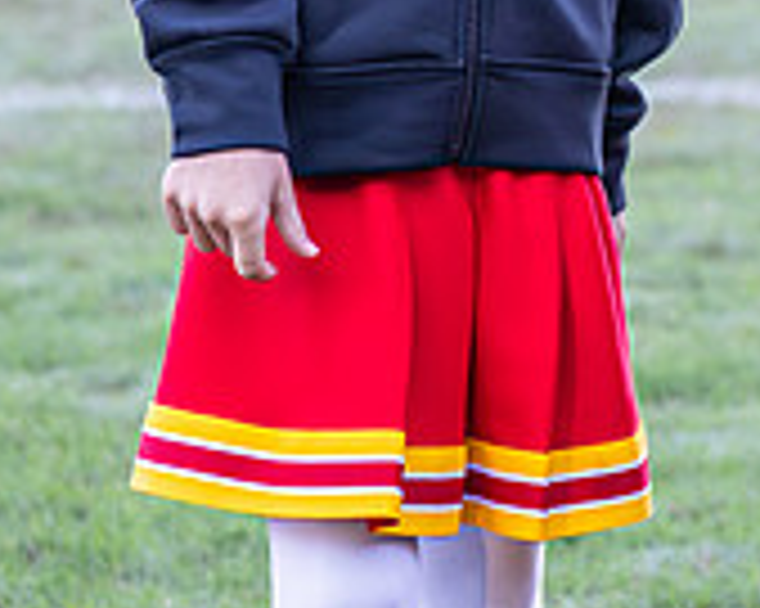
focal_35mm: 353
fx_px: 7935
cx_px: 994
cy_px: -46
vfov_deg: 4.4
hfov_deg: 5.5
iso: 1600
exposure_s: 1/1600
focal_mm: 70
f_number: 2.8
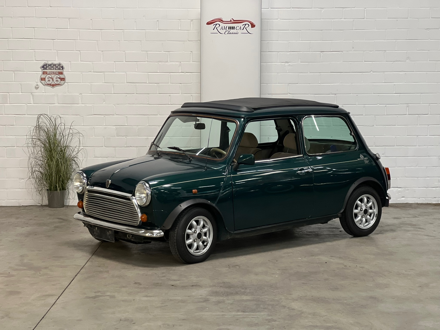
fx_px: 979
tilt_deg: -5.6
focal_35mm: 77
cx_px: 220
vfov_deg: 19.1
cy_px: 165
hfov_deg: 25.3
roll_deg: -0.4
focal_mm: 9
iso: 320
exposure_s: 1/33
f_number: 2.8
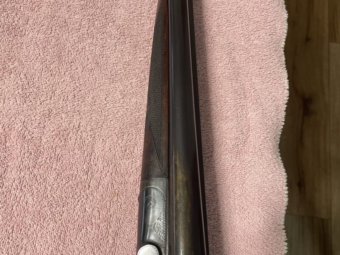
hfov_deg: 67.3
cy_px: 128
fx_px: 255
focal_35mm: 26
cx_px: 170
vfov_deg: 53.1
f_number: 1.6
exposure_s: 1/60
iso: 125
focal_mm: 4.2
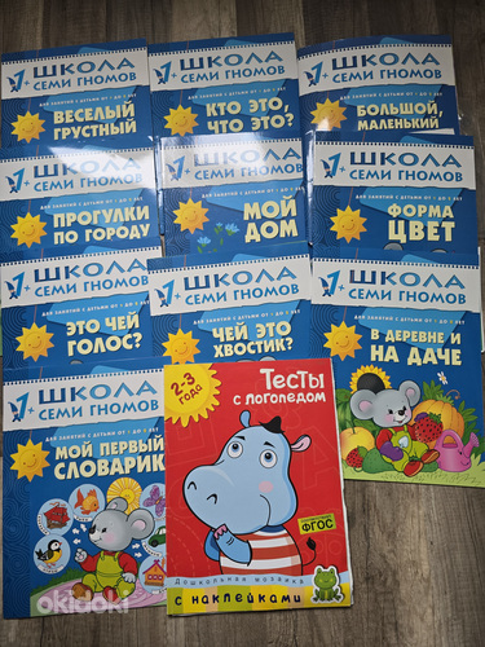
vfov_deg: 73.9
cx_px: 242
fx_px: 430
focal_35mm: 23
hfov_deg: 58.9
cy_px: 324
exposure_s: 1/100
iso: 250
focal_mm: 6.3
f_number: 1.7
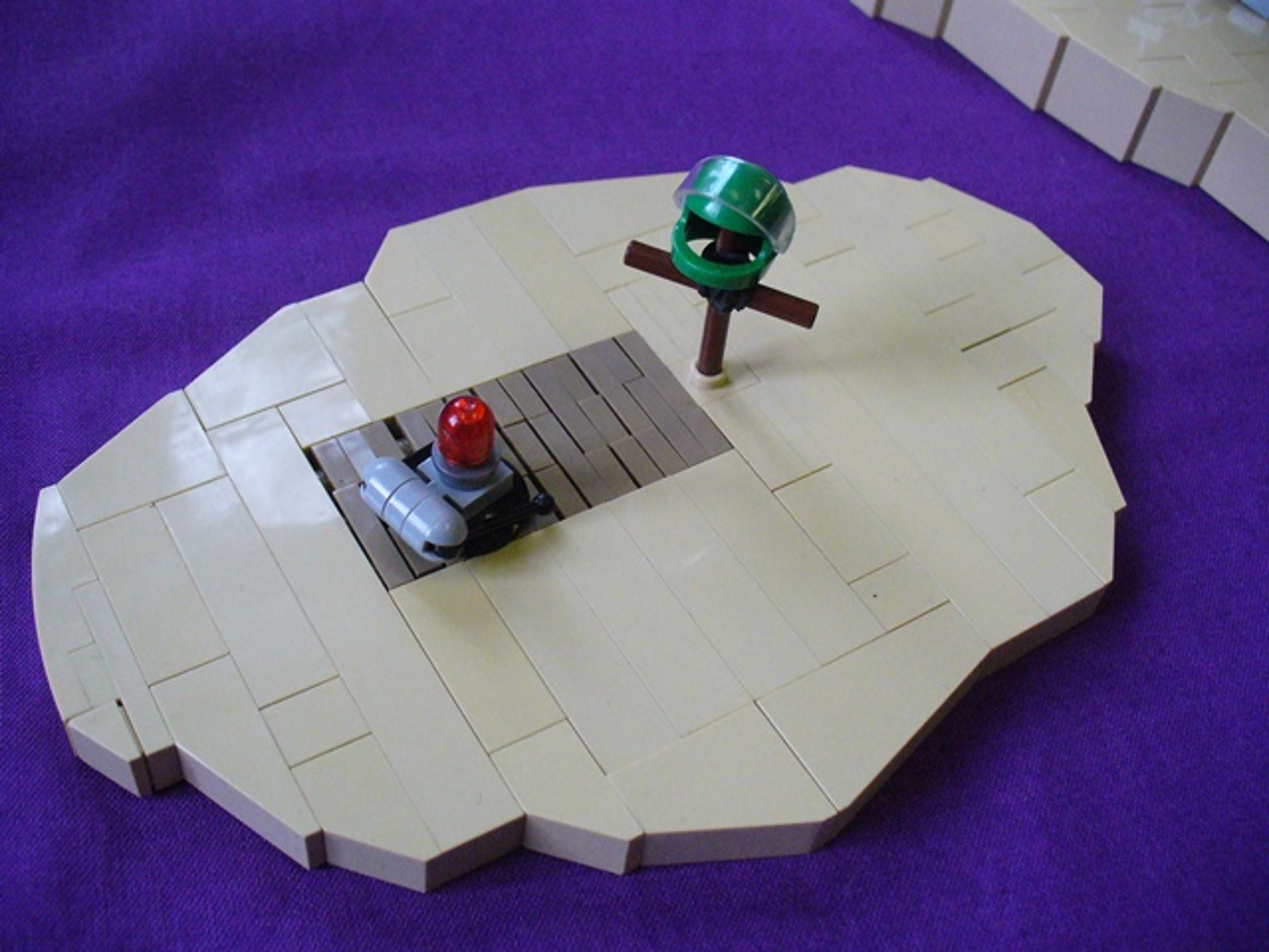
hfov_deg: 50.1
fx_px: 1356
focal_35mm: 37
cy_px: 476
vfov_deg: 38.7
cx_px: 634
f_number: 2.8
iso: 400
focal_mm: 6.1
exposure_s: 1/200
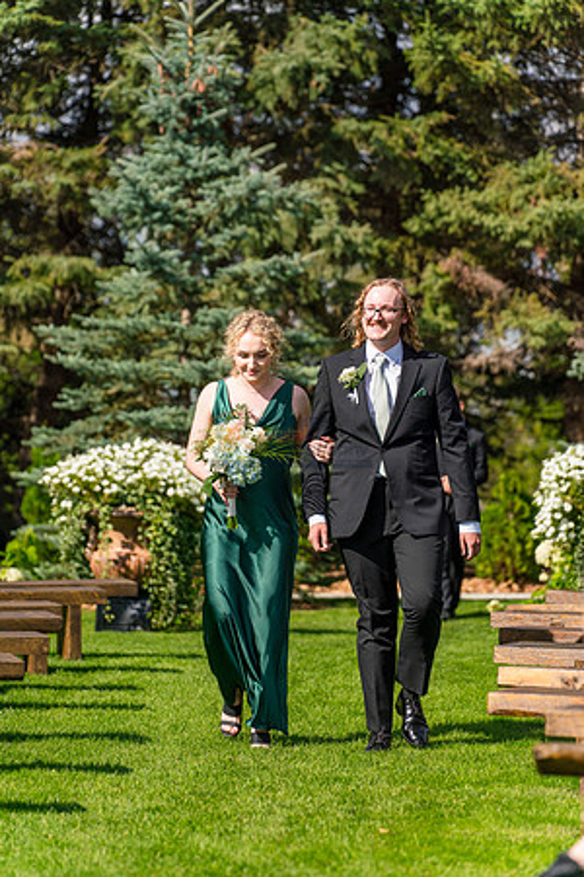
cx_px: 292
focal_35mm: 150
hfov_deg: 9.1
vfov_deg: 13.7
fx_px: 3650
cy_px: 438
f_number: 4
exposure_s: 1/2500
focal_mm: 150
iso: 400
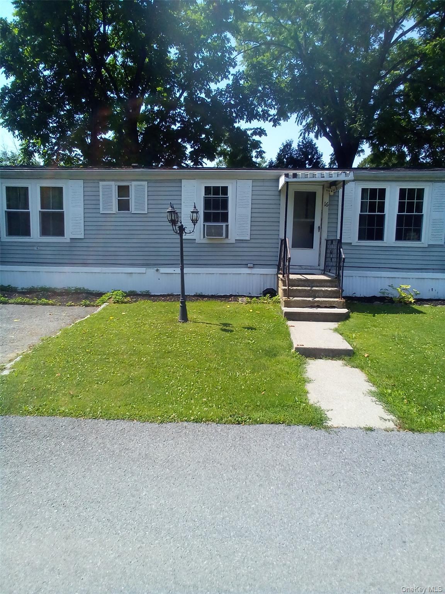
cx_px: 222
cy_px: 297
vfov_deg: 69.4
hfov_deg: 54.9
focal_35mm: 25
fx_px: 429
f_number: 2.4
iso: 100
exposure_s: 1/561
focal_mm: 2.05
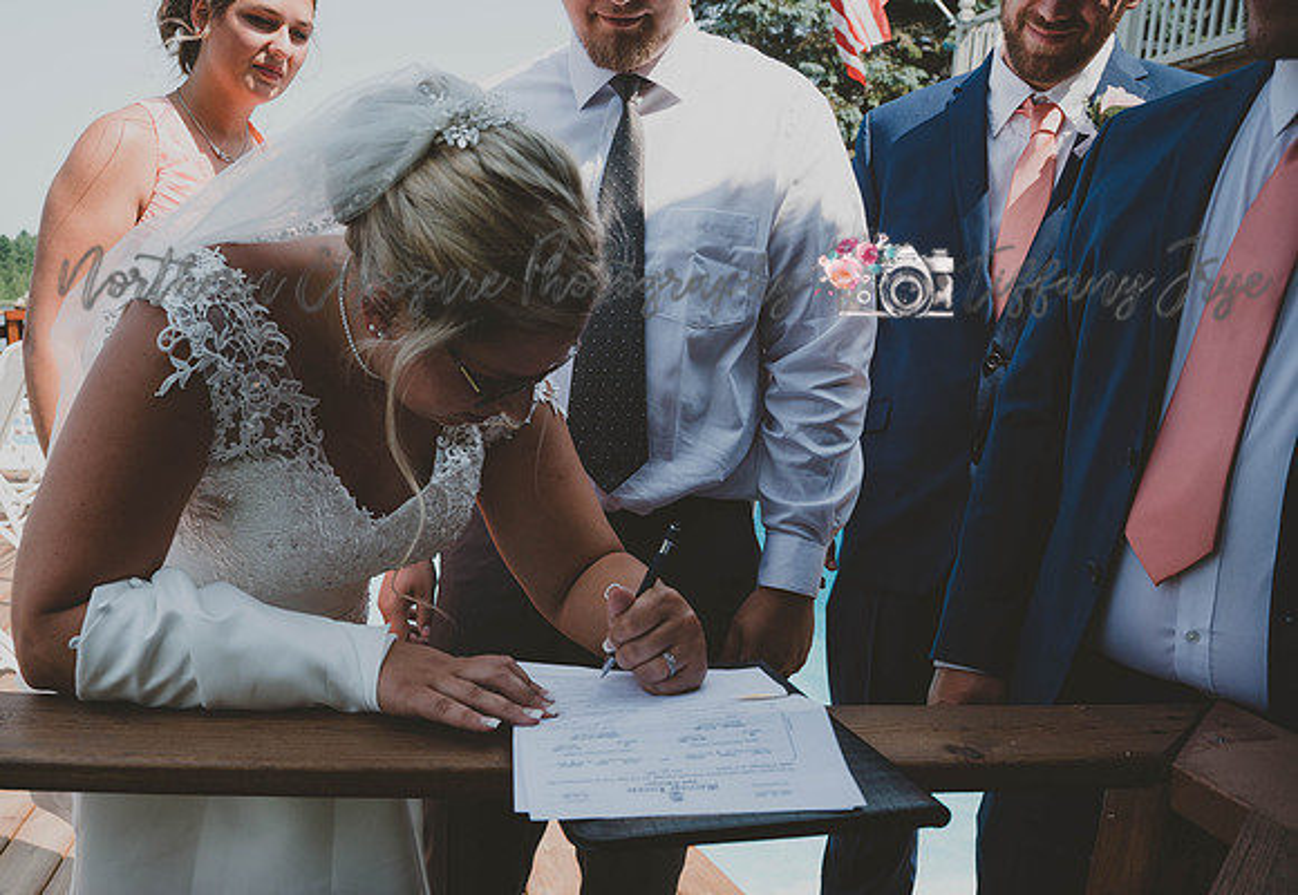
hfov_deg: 57.9
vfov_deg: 42.1
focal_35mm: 32
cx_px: 482
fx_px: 1156
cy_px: 544
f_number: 5.6
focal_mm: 25.5
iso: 110
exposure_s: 1/250
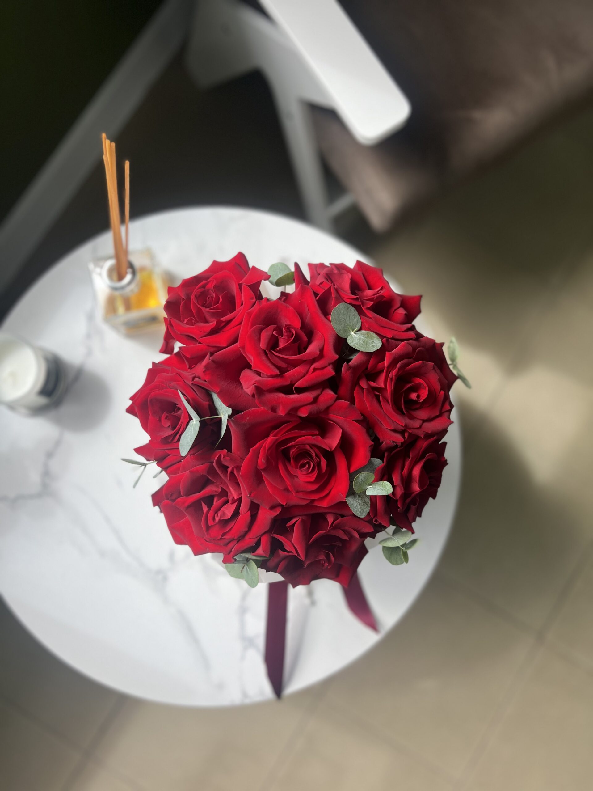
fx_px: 594
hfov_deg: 53.1
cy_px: 396
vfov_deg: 67.3
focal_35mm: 26
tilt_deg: -82.9
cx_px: 296
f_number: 1.5
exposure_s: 1/581
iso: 50
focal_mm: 5.7
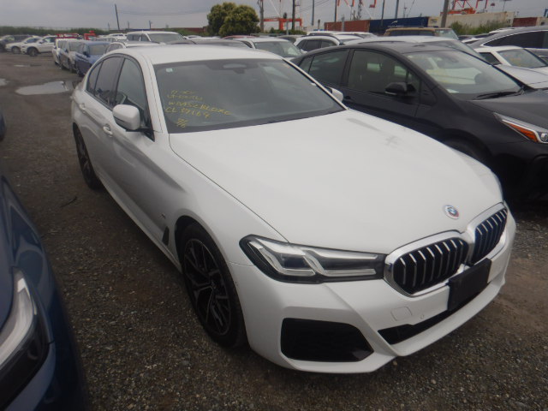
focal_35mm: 24
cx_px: 274
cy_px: 206
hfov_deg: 71.6
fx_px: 380
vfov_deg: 56.8
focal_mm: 4.3
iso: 125
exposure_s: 1/640
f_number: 2.8
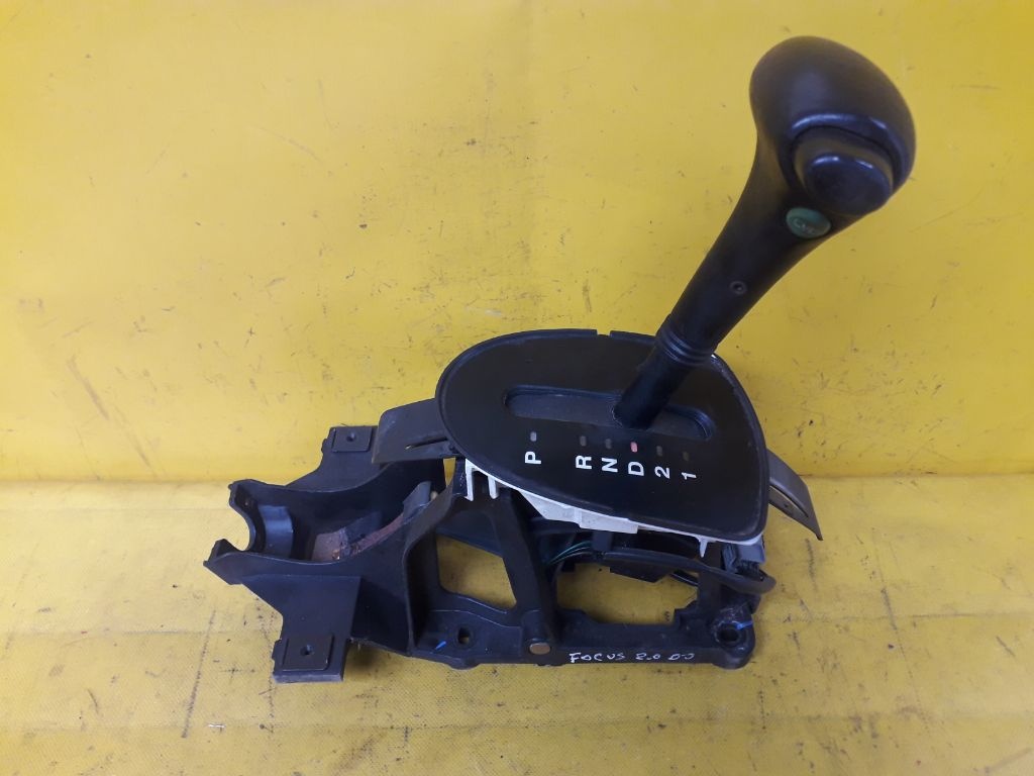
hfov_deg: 65.3
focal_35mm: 27
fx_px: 807
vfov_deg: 51.4
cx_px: 517
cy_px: 388
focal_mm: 3.6
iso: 100
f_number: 1.9
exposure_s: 1/50
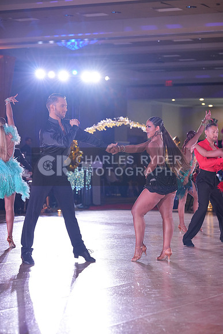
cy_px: 167
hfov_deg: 13.2
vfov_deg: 19.6
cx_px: 112
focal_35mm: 104
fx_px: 966
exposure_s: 1/400
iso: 2000
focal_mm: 104
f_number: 4
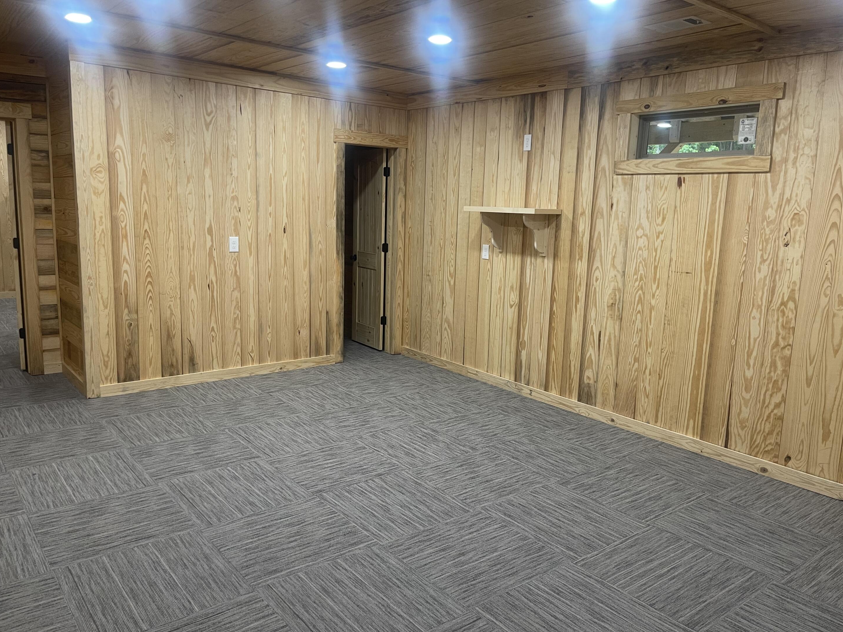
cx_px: 435
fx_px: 633
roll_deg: -2.0
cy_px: 310
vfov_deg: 53.0
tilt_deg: -10.3
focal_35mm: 26
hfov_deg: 67.3
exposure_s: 1/60
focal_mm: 5.1
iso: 100
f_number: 1.6
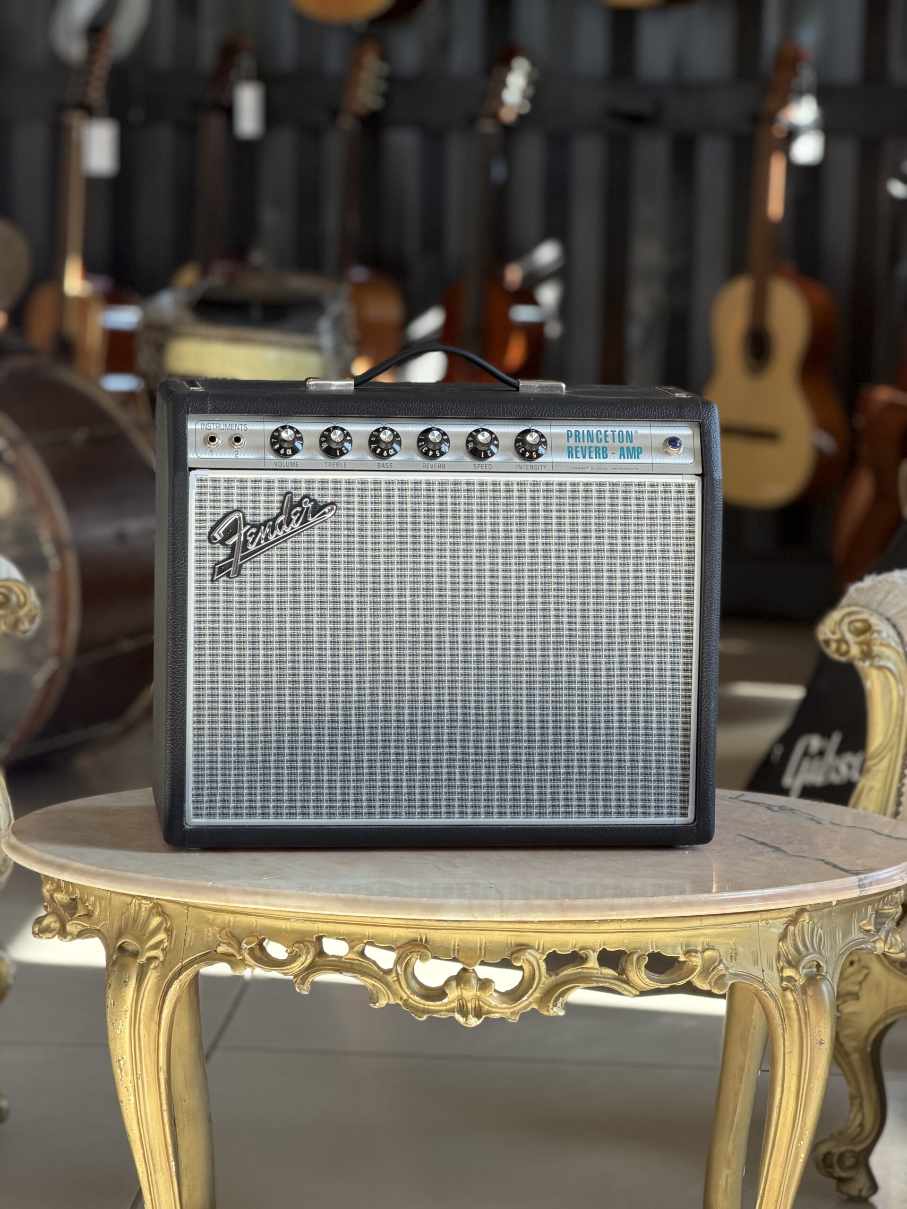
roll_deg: -1.4
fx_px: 3494
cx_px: 454
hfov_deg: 14.8
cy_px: 604
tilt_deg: -9.0
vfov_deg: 19.6
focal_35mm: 100
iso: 100
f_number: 2.8
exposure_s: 1/121
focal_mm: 16.89
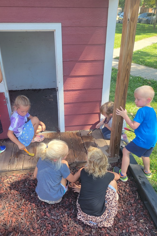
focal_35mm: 28
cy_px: 118
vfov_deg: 65.5
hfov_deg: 46.4
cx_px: 76
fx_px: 183
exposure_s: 1/273
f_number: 1.8
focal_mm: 5.4
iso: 40
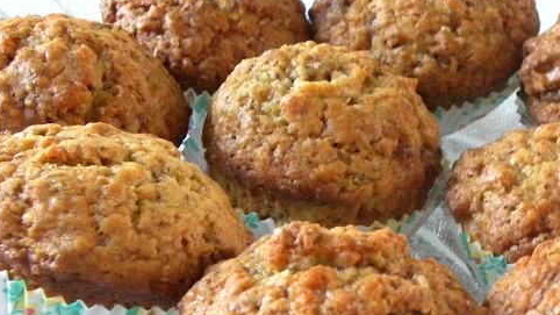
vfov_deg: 12.8
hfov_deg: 22.7
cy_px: 259
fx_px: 1396
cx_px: 337
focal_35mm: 94
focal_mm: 9.2
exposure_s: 1/10.5
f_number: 3.5
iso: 400
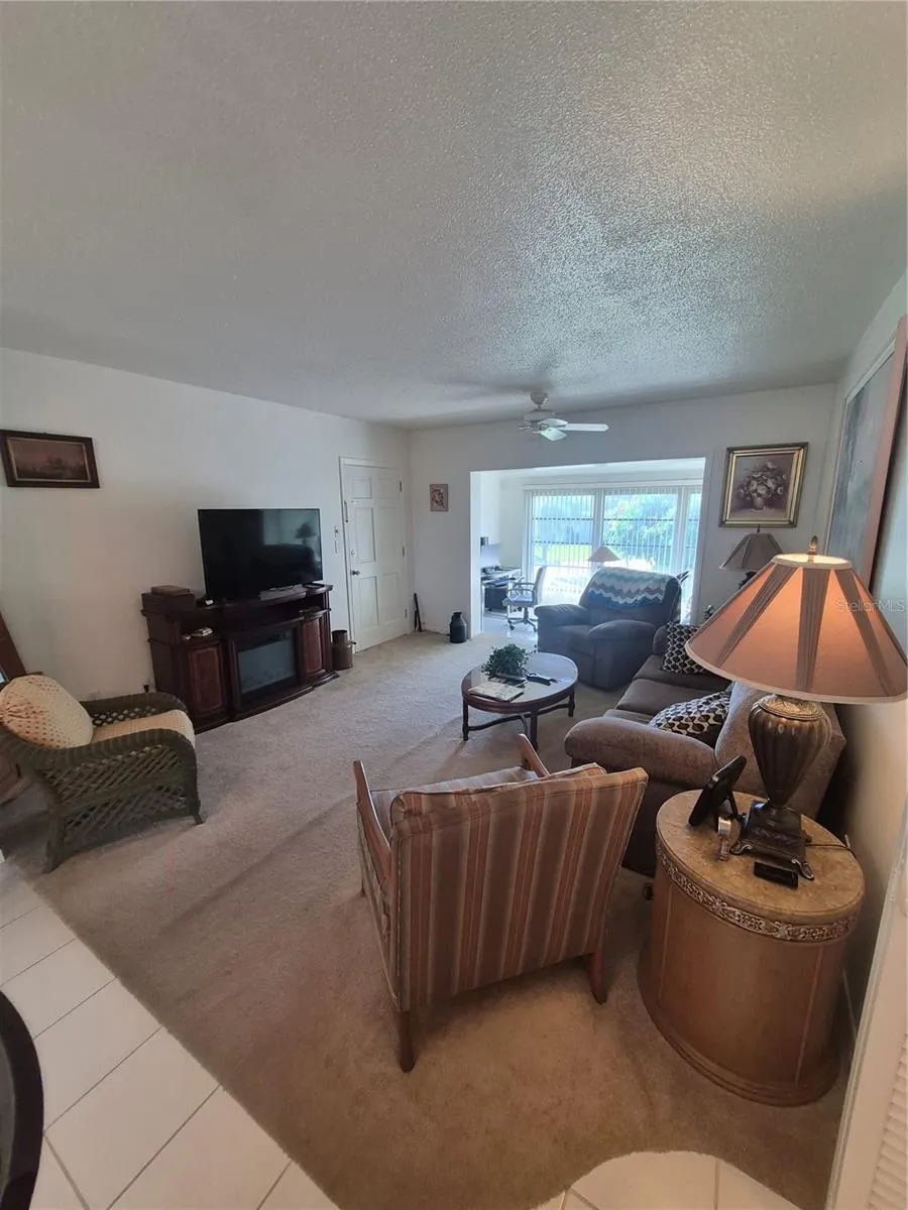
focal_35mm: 13
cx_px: 454
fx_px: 455
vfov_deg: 106.2
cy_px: 605
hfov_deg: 89.9
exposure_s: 1/60
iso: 200
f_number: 2.2
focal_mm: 1.74
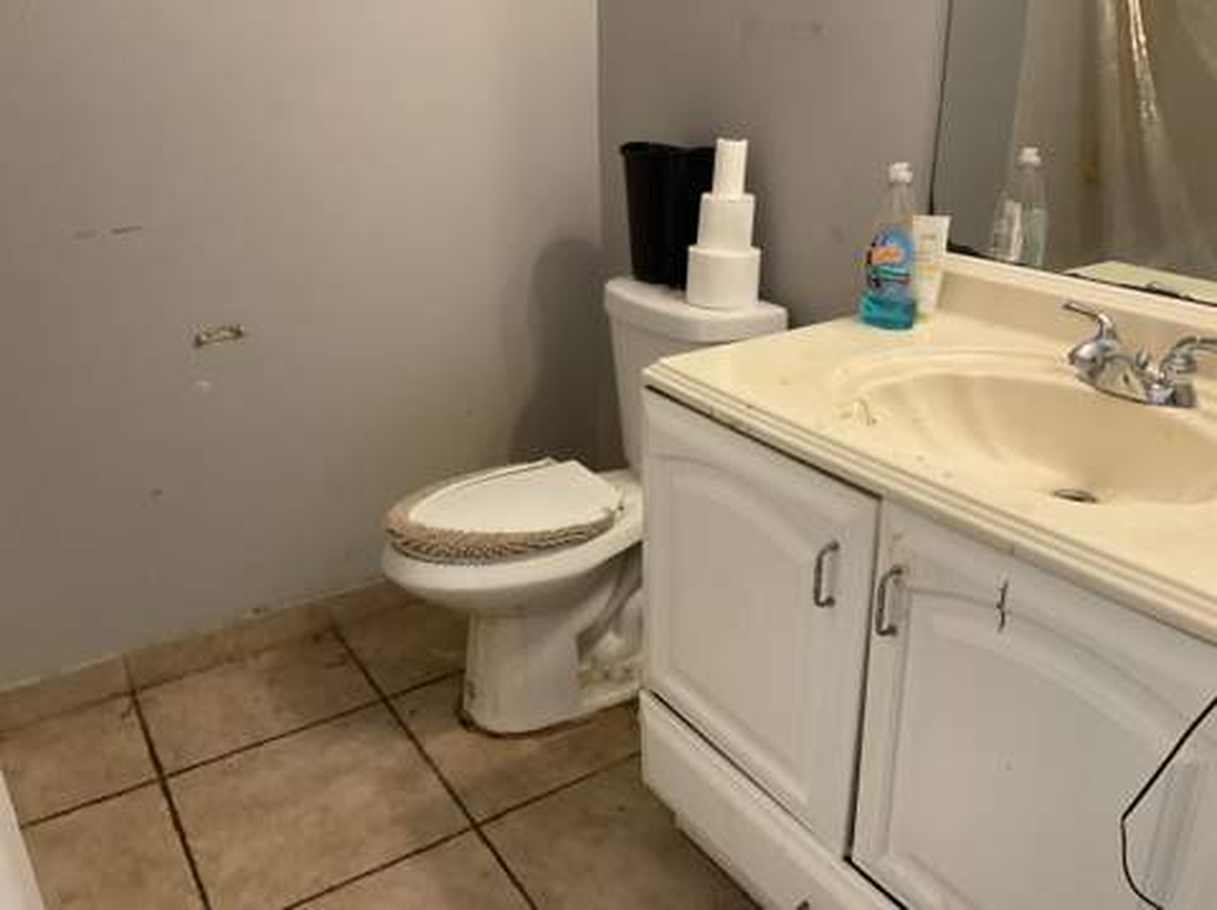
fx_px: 1019
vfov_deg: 48.2
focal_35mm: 29
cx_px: 608
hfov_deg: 61.7
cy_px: 455
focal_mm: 3
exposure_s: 1/60
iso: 200
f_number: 1.8
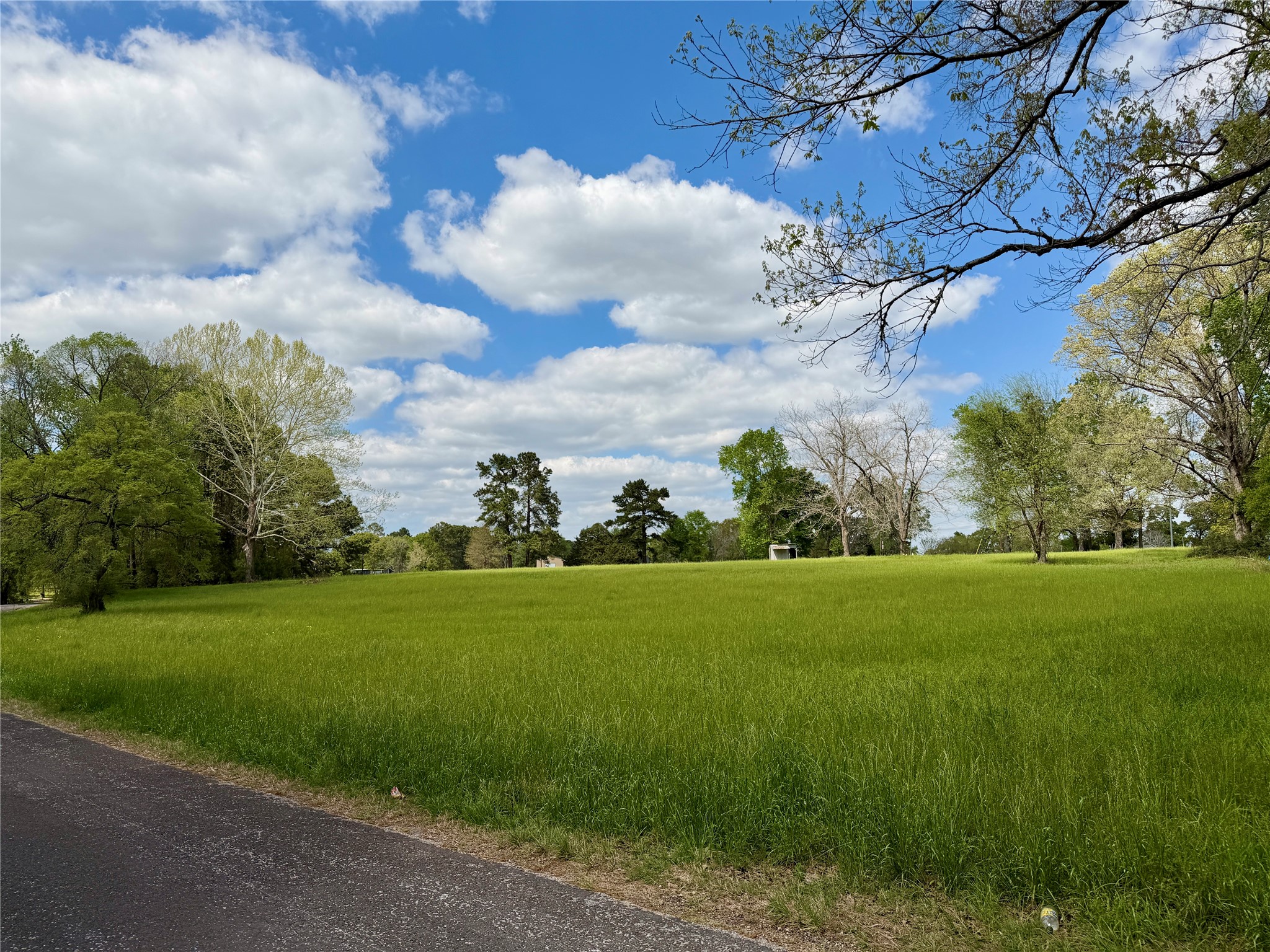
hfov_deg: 71.6
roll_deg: +0.6
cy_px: 476
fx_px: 881
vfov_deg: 56.8
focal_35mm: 24
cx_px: 635
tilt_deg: +5.6
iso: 80
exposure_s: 1/6711
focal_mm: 6.76
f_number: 1.78
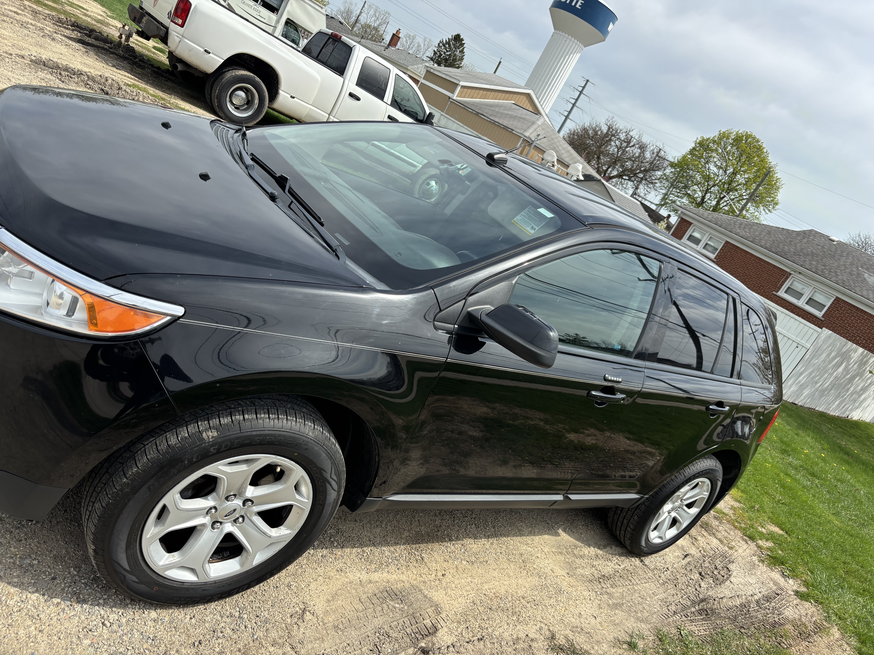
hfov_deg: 67.3
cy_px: 328
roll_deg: -29.9
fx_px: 656
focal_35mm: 26
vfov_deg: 53.1
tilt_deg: -16.0
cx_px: 437
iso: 50
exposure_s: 1/2193
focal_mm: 5.96
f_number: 1.6
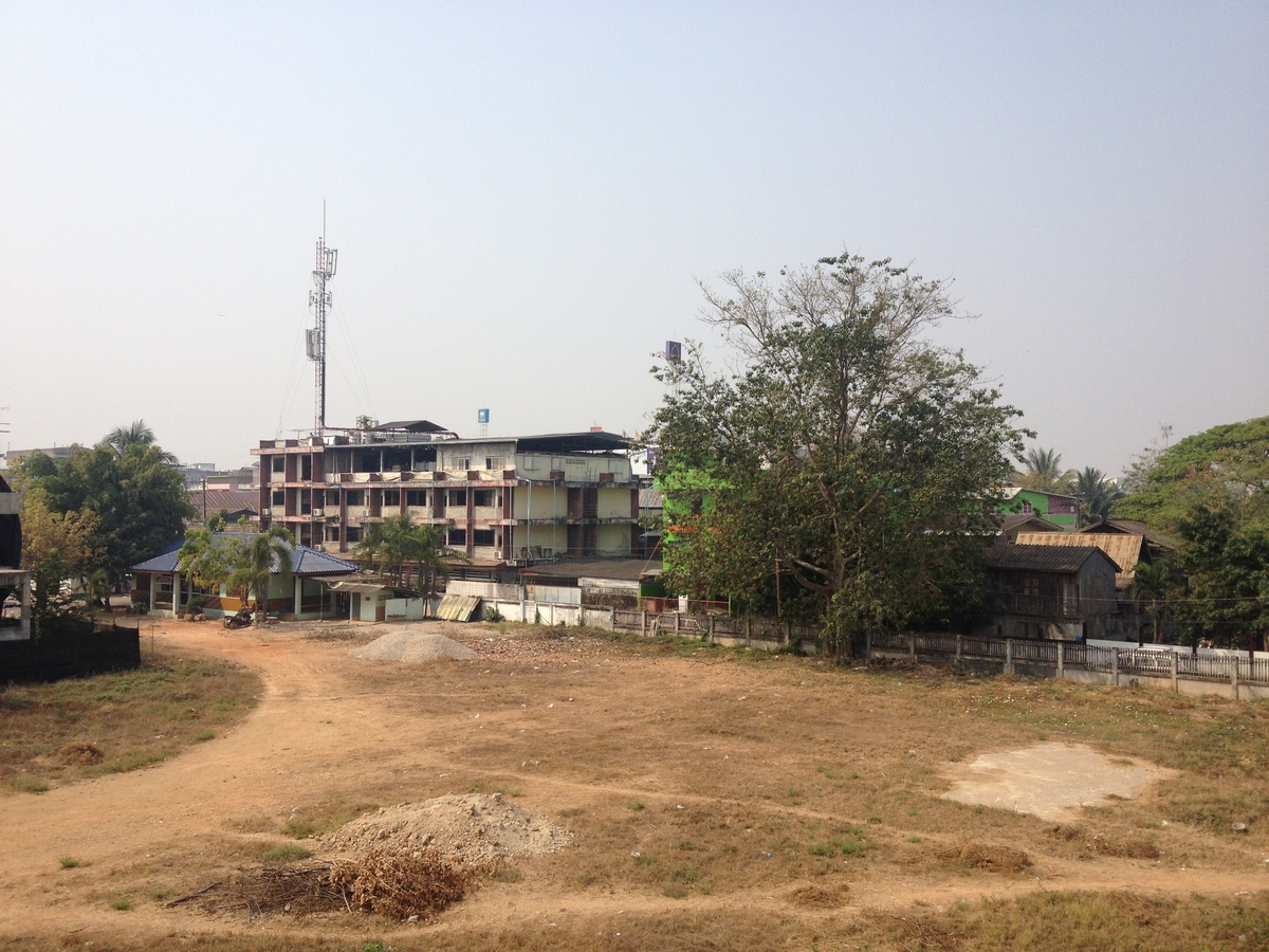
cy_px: 476
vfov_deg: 40.7
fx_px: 1283
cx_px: 634
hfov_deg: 52.6
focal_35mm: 35
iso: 50
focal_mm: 4.28
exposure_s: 1/1842
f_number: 2.4
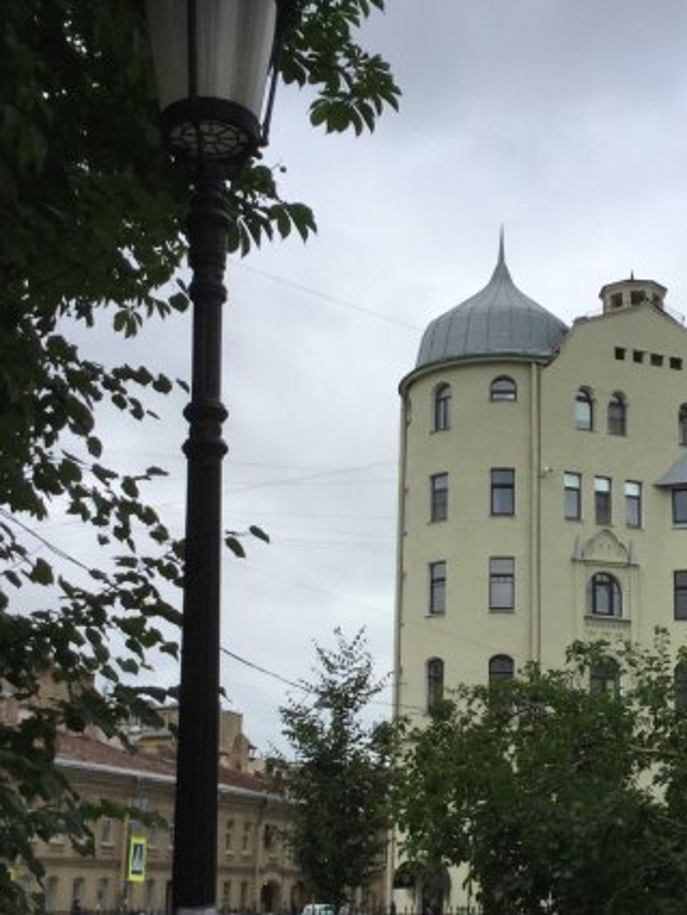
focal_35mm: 56
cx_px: 528
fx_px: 1481
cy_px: 532
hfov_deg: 25.7
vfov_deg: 34.3
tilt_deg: +14.7
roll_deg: +0.1
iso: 25
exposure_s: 1/1274
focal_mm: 3.3
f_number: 2.4
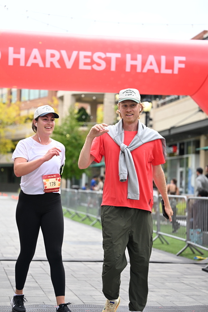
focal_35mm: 74
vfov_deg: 27.3
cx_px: 104
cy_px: 156
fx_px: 641
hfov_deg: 18.4
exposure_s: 1/2000
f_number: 2.8
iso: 640
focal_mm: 74
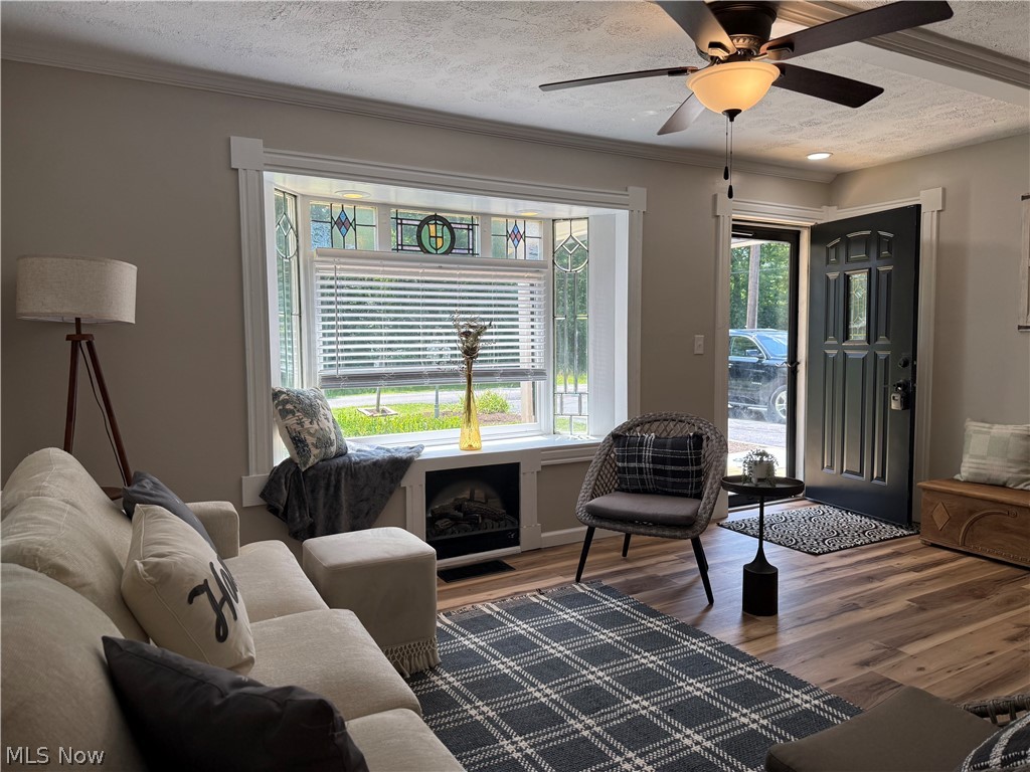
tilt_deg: -4.2
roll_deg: -0.2
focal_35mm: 24
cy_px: 386
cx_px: 515
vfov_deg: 56.8
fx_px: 714
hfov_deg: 71.6
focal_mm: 6.76
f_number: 1.78
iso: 100
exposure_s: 1/580
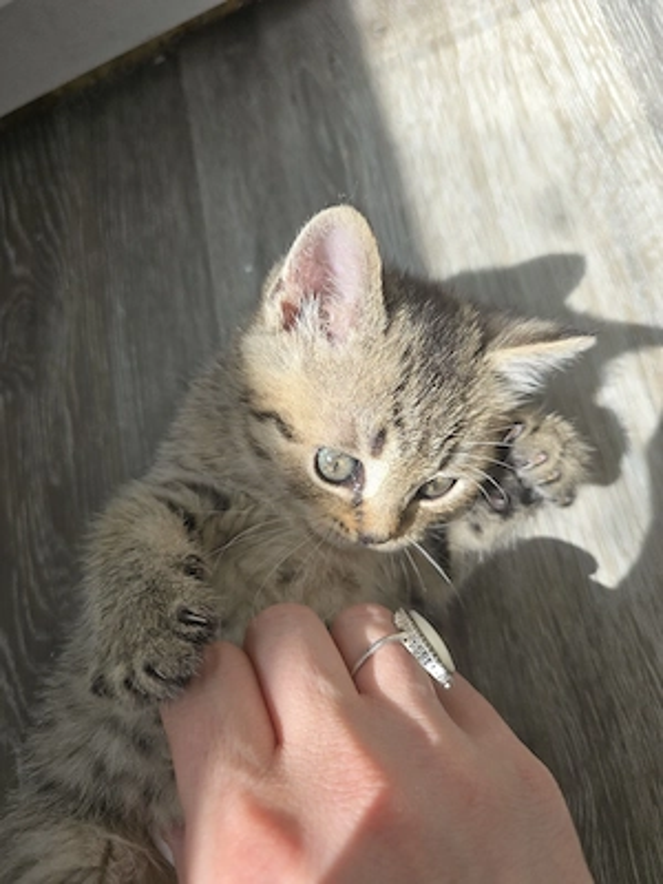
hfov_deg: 58.9
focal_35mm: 23
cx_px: 332
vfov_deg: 73.9
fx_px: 587
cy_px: 442
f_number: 1.7
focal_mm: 6.3
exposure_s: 1/323
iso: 12
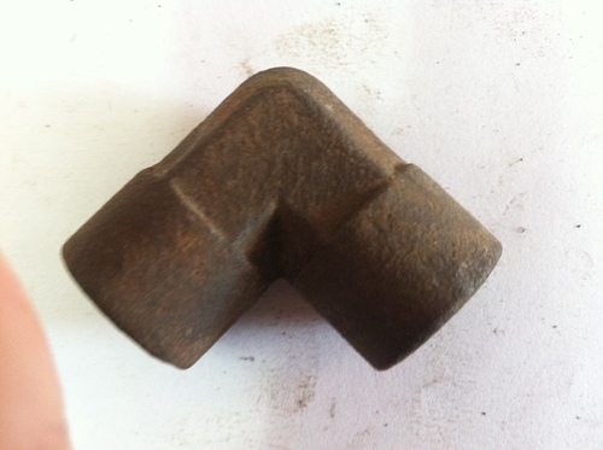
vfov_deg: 40.6
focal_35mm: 35
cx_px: 302
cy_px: 225
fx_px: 609
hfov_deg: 52.7
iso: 250
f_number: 2.8
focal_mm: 3.85
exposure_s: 1/15
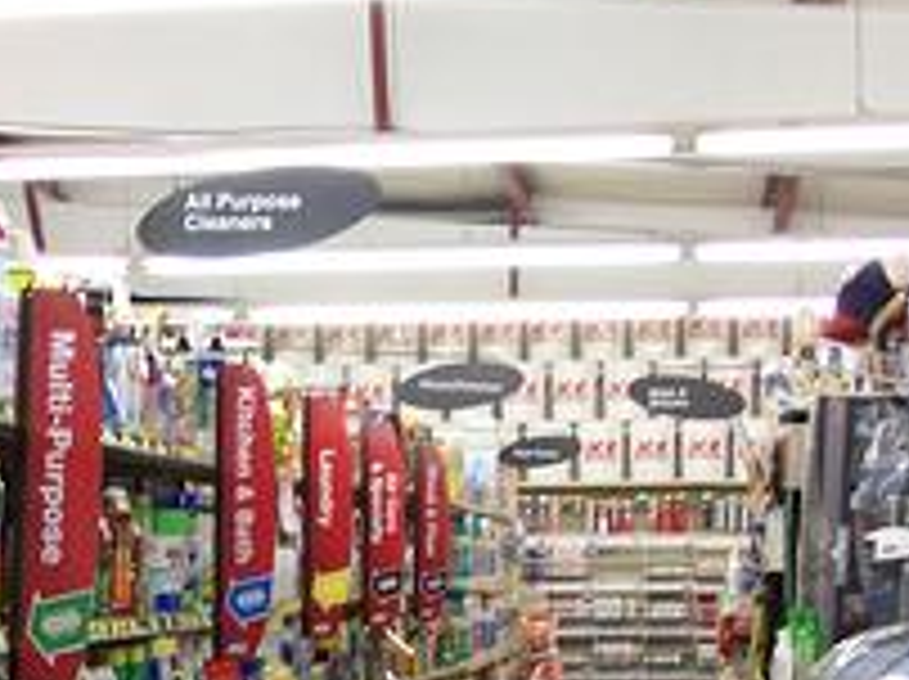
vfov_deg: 12.4
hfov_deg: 16.3
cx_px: -43
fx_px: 3095
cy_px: 657
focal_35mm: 118
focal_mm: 8.5
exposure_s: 1/30
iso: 140
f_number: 3
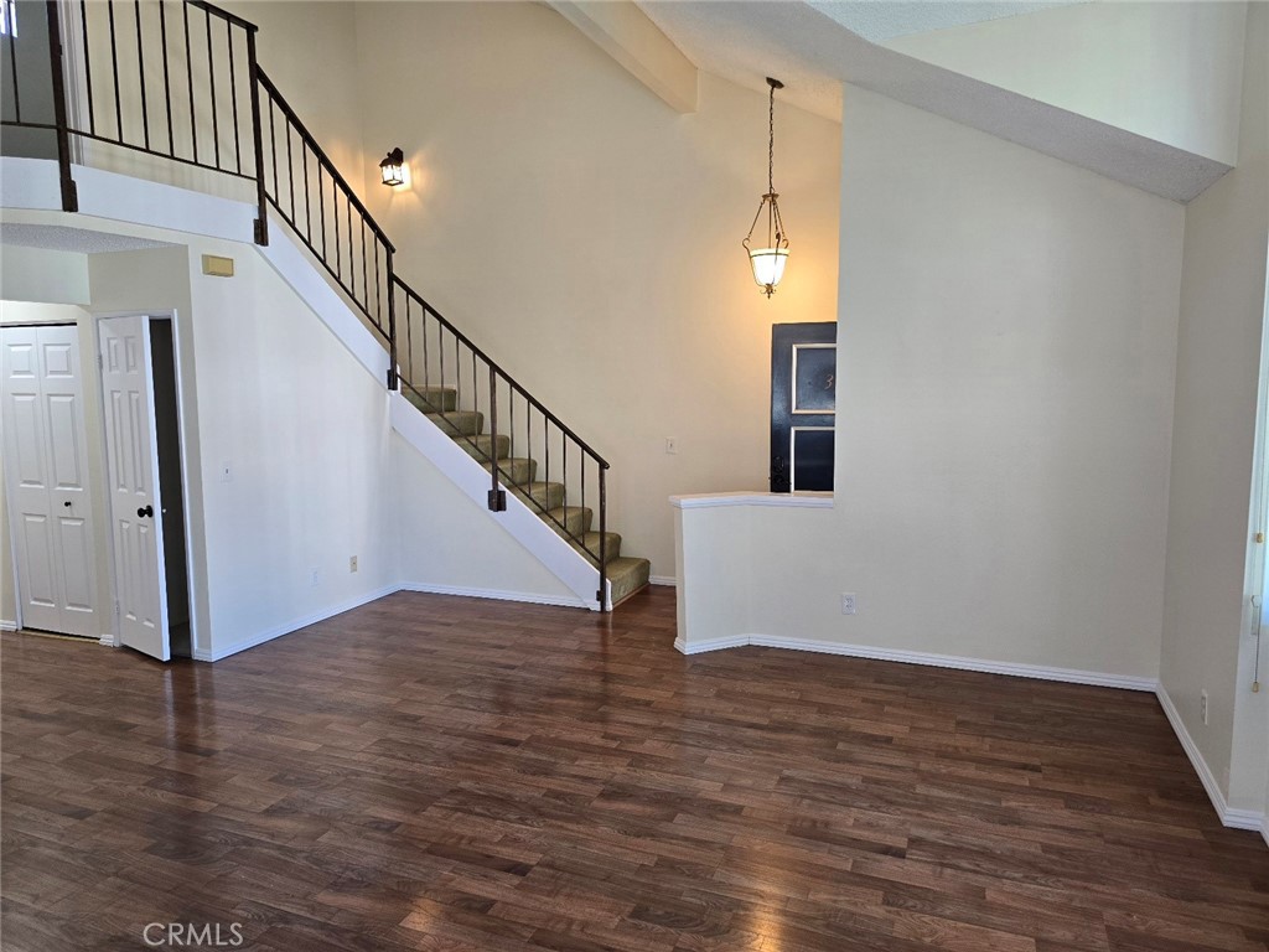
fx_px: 843
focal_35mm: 23
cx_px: 634
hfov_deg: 73.9
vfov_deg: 58.9
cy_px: 476
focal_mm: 6.3
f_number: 1.7
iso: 160
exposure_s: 1/120
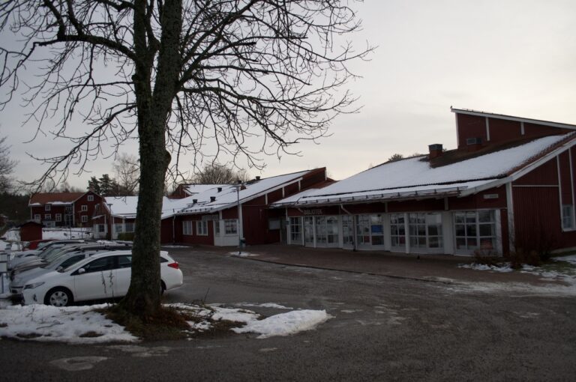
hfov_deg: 67.4
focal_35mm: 27
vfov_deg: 47.8
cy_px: 191
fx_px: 431
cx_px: 288
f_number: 4.5
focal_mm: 18
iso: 200
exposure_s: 1/1000
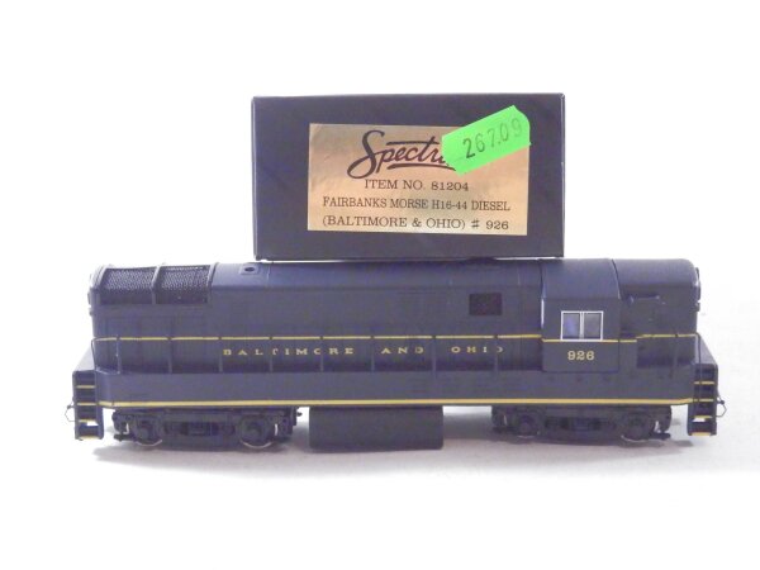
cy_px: 285
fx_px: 1449
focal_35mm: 66
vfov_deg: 22.3
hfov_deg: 29.4
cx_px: 380
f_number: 4.4
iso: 3200
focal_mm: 11.9
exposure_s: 1/160
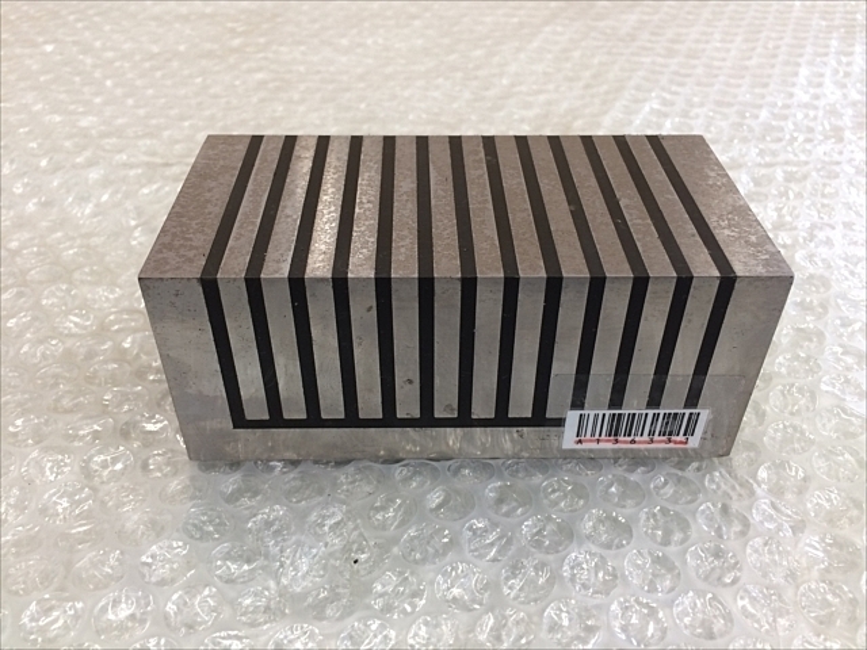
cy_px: 325
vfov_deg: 48.2
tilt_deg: -40.7
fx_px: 726
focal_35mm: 29
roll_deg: -0.5
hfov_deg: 61.7
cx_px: 434
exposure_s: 1/30
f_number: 2.2
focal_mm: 4.15
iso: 64
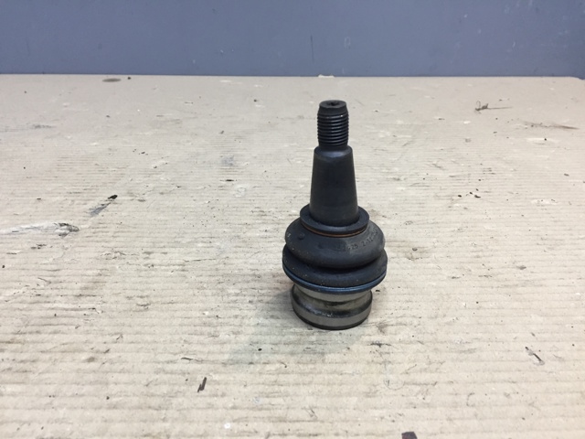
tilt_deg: -25.8
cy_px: 220
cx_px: 292
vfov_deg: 48.2
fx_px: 490
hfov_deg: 61.7
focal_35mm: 29
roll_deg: -1.8
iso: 64
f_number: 2.2
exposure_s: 1/33
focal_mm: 4.15
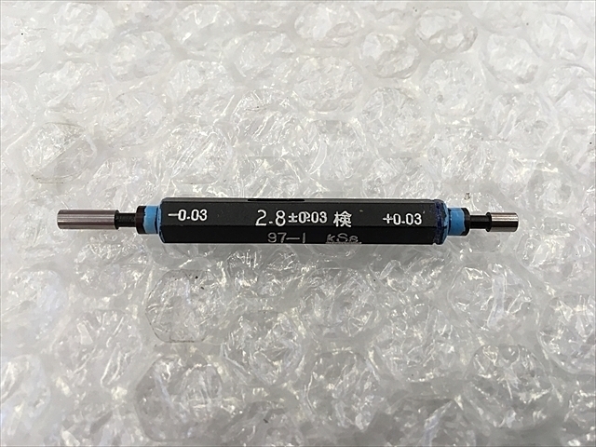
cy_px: 224
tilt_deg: -64.9
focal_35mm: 29
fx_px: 499
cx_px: 298
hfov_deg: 61.7
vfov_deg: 48.2
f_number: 2.2
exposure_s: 1/40
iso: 32
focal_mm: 4.15
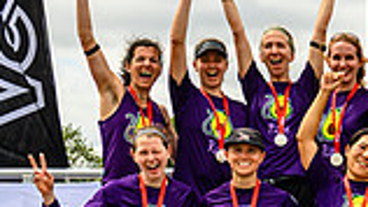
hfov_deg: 10.2
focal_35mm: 201
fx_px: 1962
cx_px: 623
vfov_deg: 6.0
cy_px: 220
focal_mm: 48
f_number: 5.6
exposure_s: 1/500
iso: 125
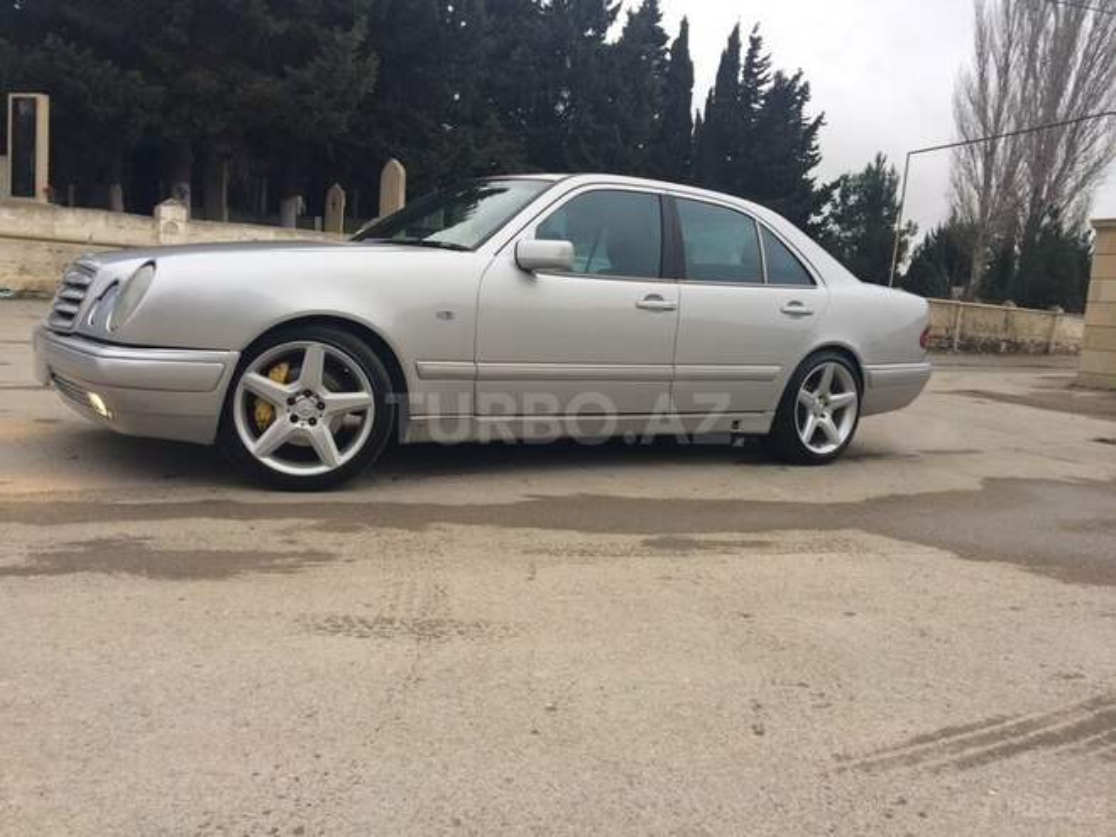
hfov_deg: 61.7
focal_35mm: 29
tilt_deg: -7.3
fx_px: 935
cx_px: 558
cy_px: 418
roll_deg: -3.6
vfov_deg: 48.2
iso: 32
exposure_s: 1/50
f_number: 2.2
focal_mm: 4.15
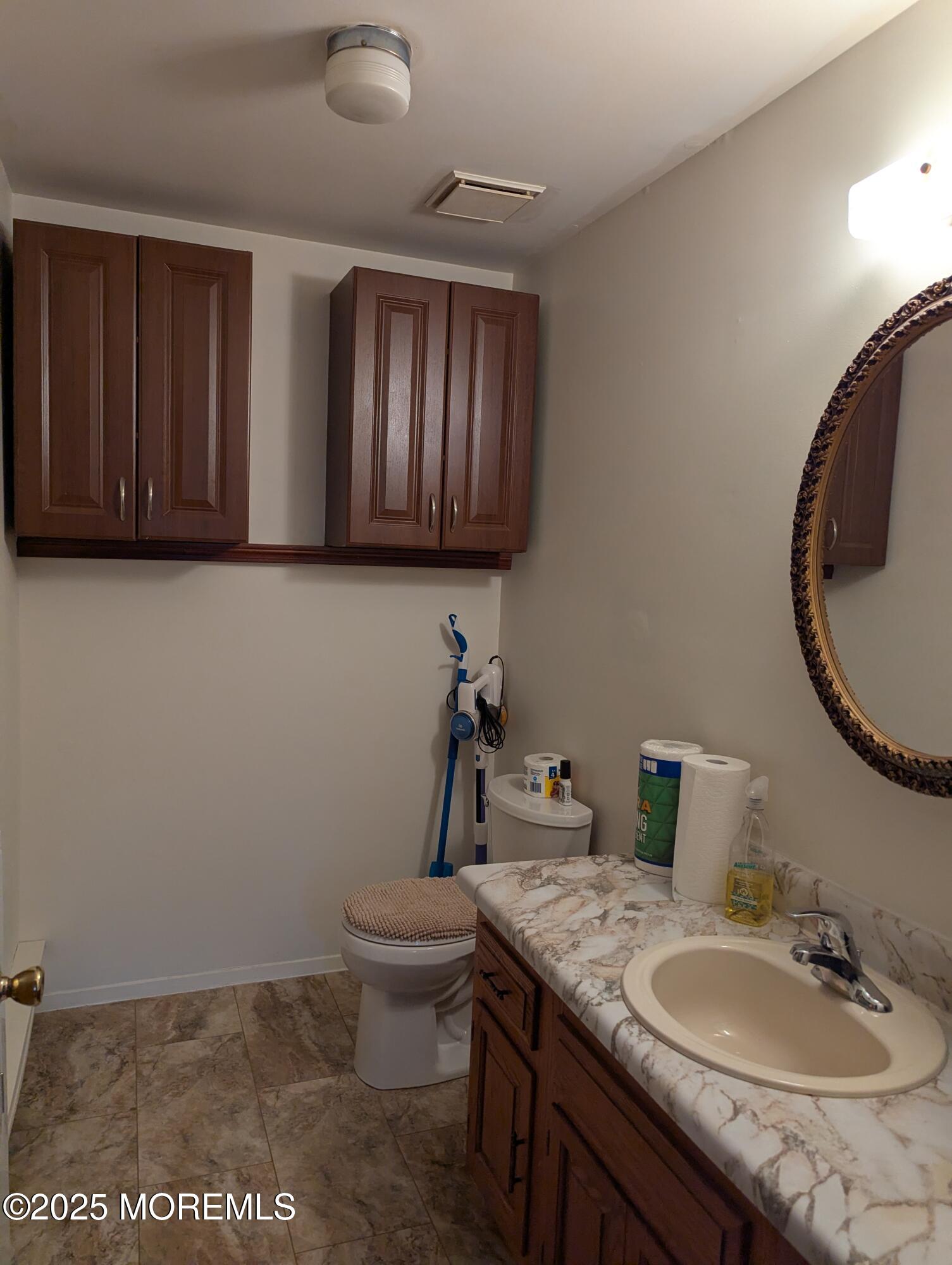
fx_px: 878
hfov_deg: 56.9
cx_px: 476
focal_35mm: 24
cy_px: 632
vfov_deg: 71.5
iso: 148
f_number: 1.85
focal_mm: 6.81
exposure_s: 1/120
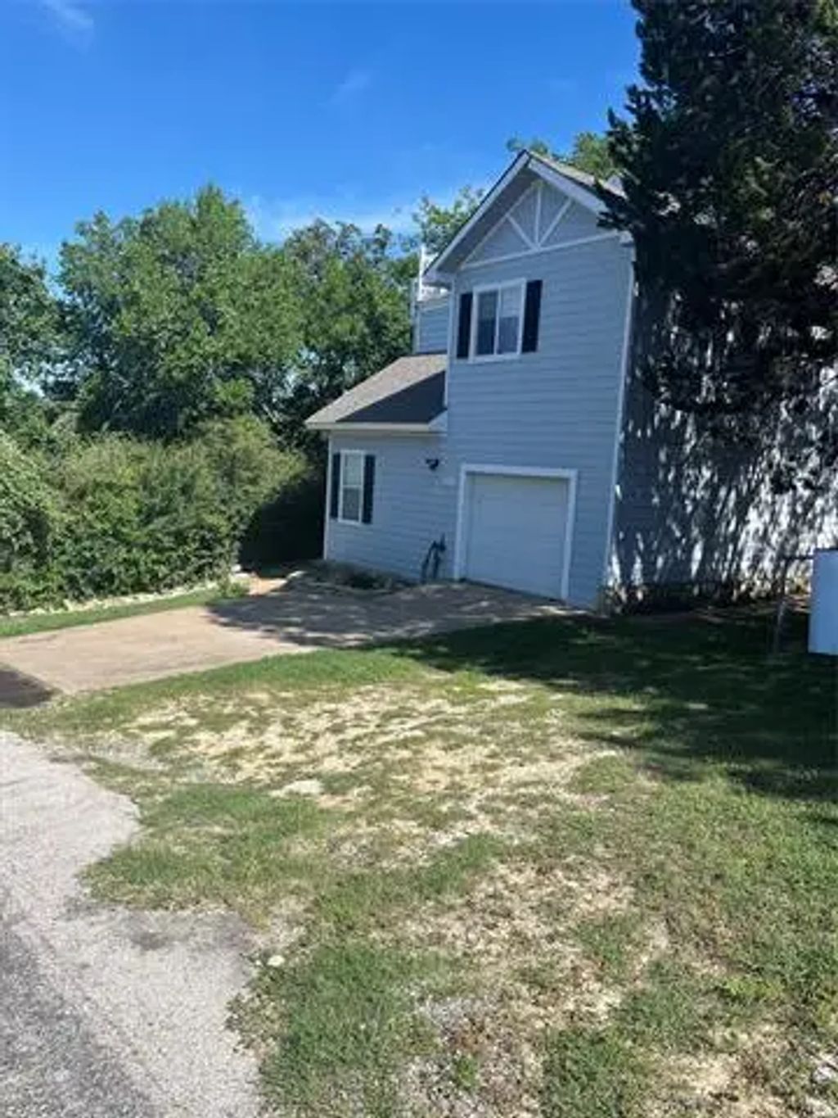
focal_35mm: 26
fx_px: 839
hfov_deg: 53.1
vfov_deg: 67.3
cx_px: 419
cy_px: 559
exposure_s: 1/2463
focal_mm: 5.1
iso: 50
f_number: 1.6
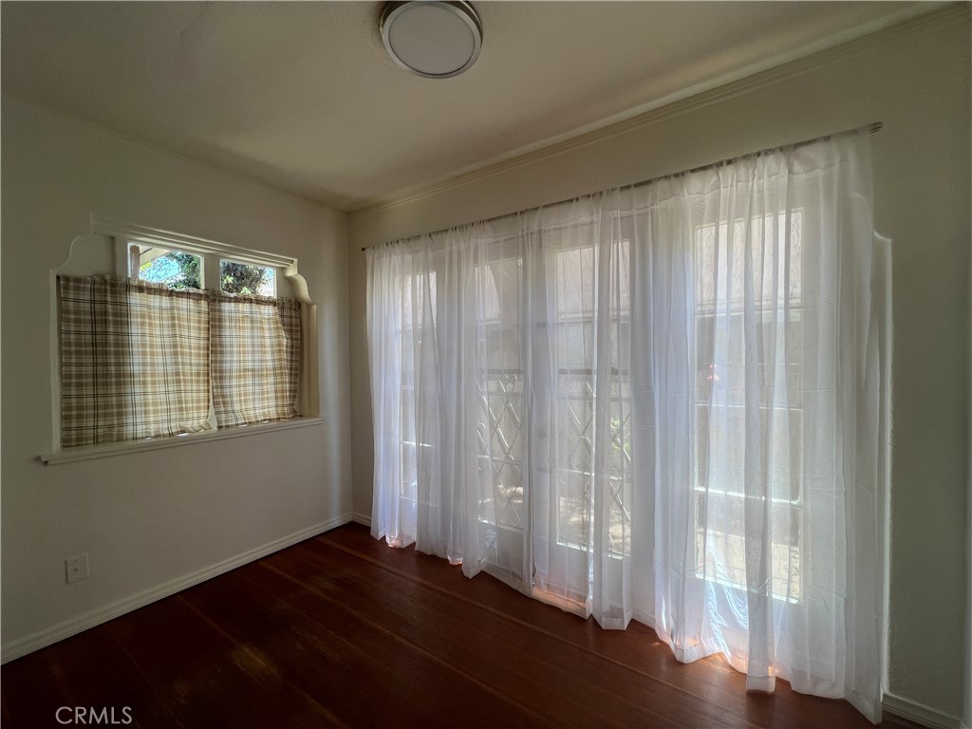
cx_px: 486
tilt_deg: -1.5
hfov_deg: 106.2
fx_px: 365
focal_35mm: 13
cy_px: 364
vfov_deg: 89.9
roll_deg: +0.4
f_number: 1.8
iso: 40
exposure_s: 1/120
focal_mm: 1.57
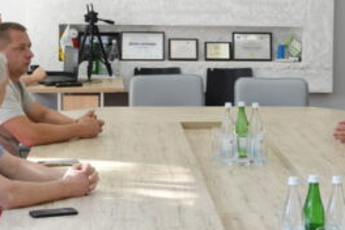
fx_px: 1169
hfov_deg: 16.7
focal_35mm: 122
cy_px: 30
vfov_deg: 11.2
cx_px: 269
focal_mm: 28
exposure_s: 1/100
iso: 400
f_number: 5
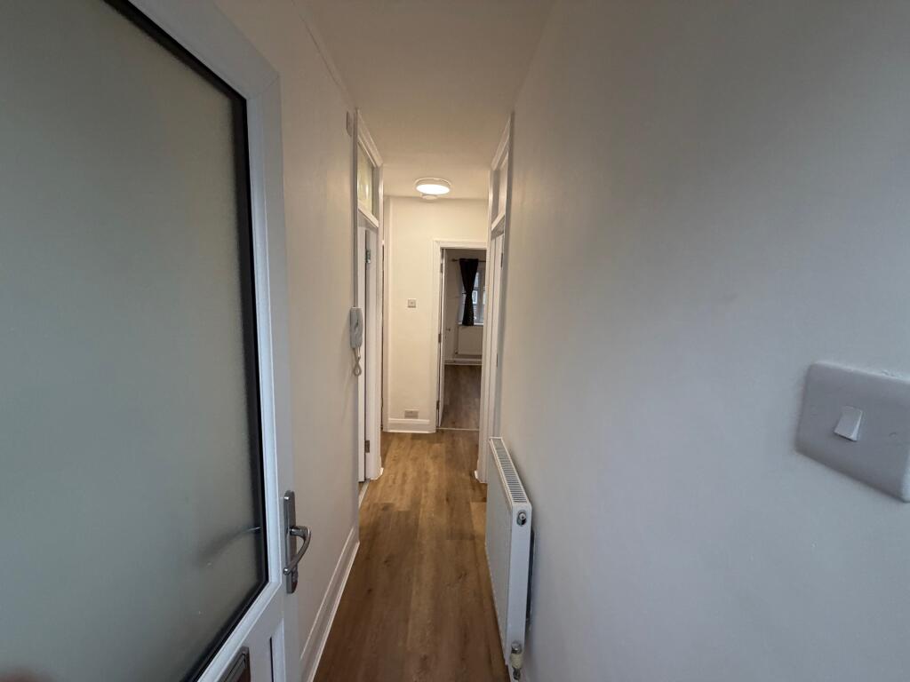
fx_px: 368
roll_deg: -0.6
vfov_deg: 85.7
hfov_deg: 102.1
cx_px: 455
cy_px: 341
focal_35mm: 14
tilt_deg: -8.8
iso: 250
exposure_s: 1/100
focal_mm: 2.22
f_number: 2.2
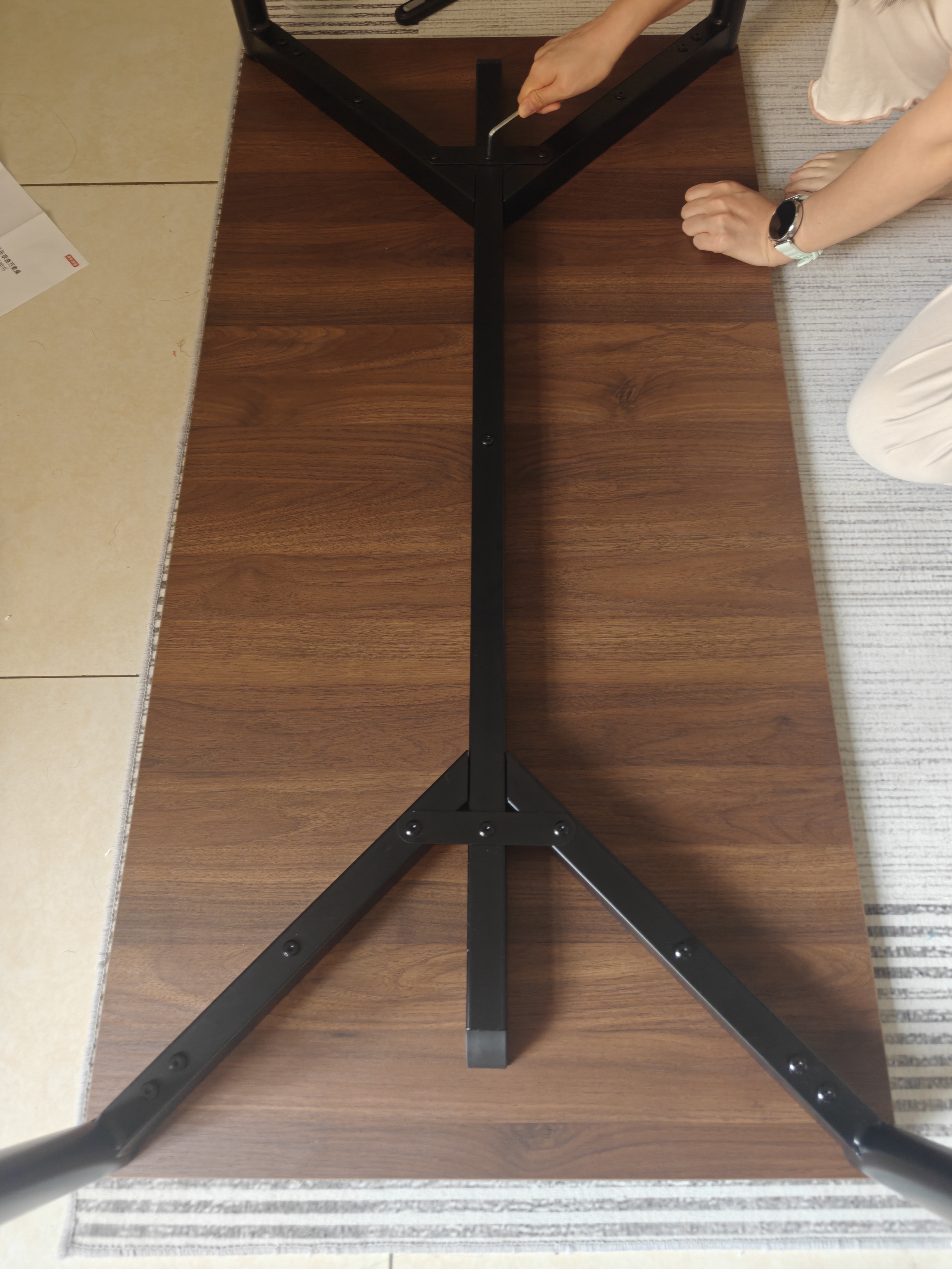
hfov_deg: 56.8
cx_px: 489
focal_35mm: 24
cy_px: 611
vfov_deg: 71.6
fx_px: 880
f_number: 1.6
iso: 640
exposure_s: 1/120
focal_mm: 6.06
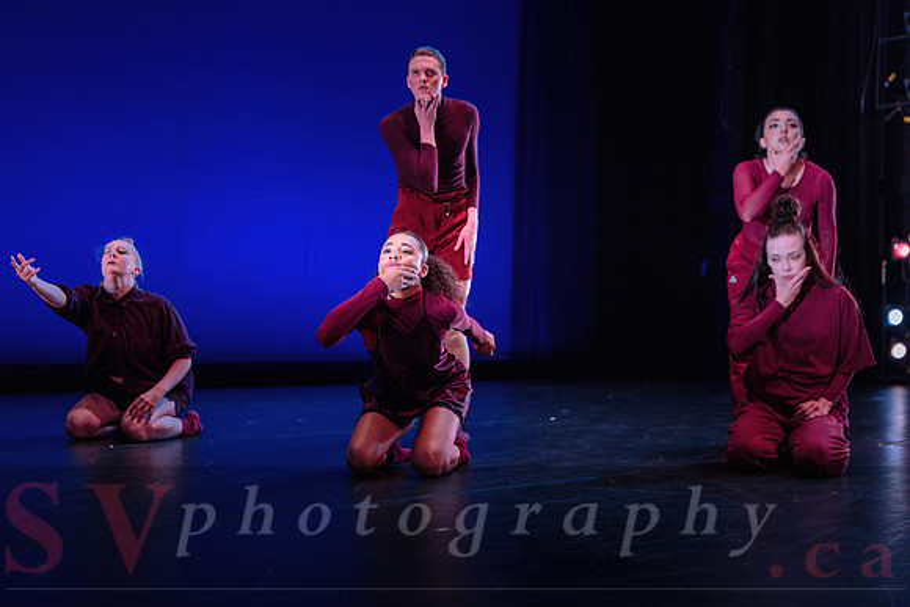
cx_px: 455
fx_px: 1214
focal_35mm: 48
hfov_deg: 41.1
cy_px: 304
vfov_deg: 28.1
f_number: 2.8
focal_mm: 48
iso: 2500
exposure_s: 1/250
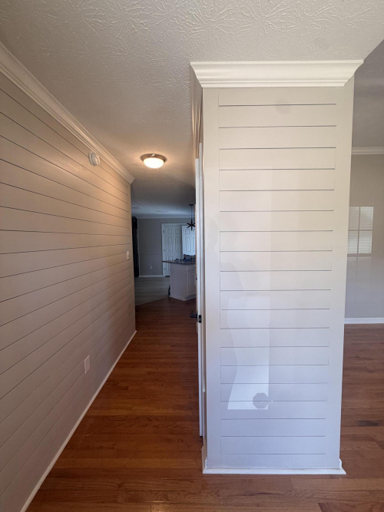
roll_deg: +0.9
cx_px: 192
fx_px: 207
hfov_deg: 85.7
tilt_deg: -3.9
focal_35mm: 14
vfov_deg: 102.1
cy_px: 256
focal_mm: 2.22
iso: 125
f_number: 2.2
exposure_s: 1/120
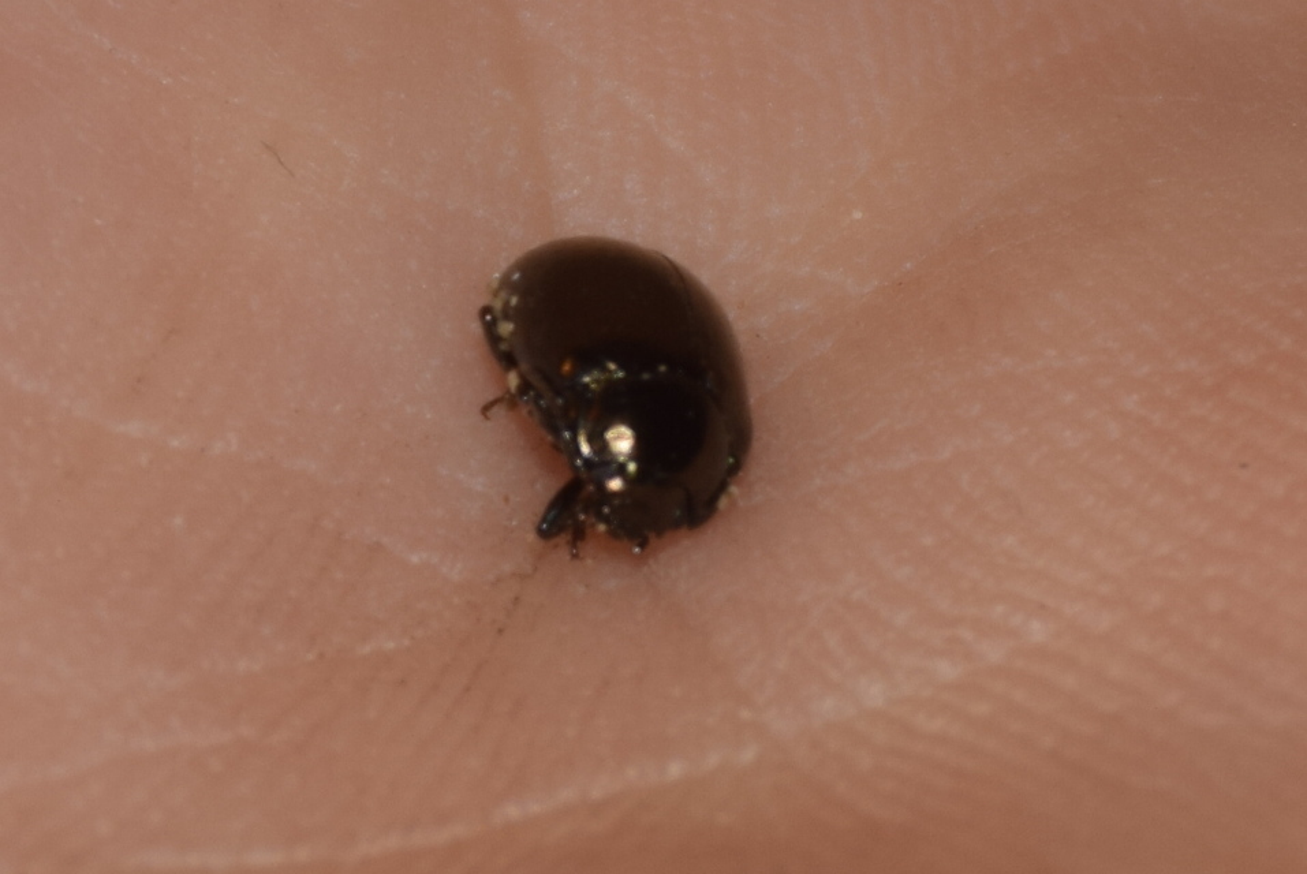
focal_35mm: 210
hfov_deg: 9.8
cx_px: 654
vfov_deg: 6.6
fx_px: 7631
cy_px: 437
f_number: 5.6
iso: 125
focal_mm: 140
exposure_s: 1/60
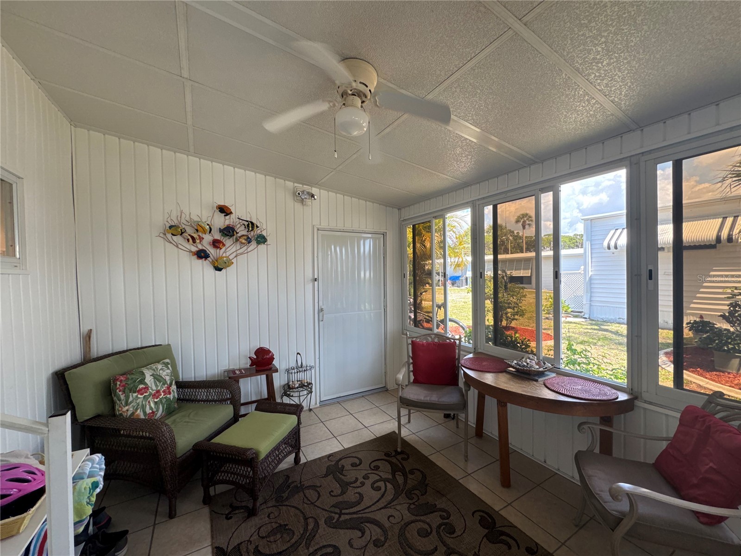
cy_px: 278
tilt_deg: -0.9
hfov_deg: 102.1
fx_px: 300
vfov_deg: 85.7
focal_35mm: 14
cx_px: 370
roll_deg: +1.0
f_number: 2.2
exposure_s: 1/99
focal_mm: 2.22
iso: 50
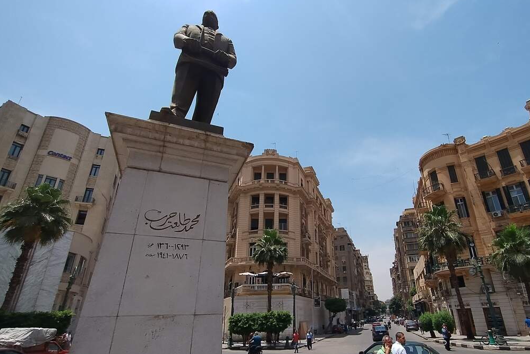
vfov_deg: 61.9
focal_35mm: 20
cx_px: 309
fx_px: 295
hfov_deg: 83.3
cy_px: 192
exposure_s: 1/1578
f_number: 2.2
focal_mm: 1.66
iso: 113
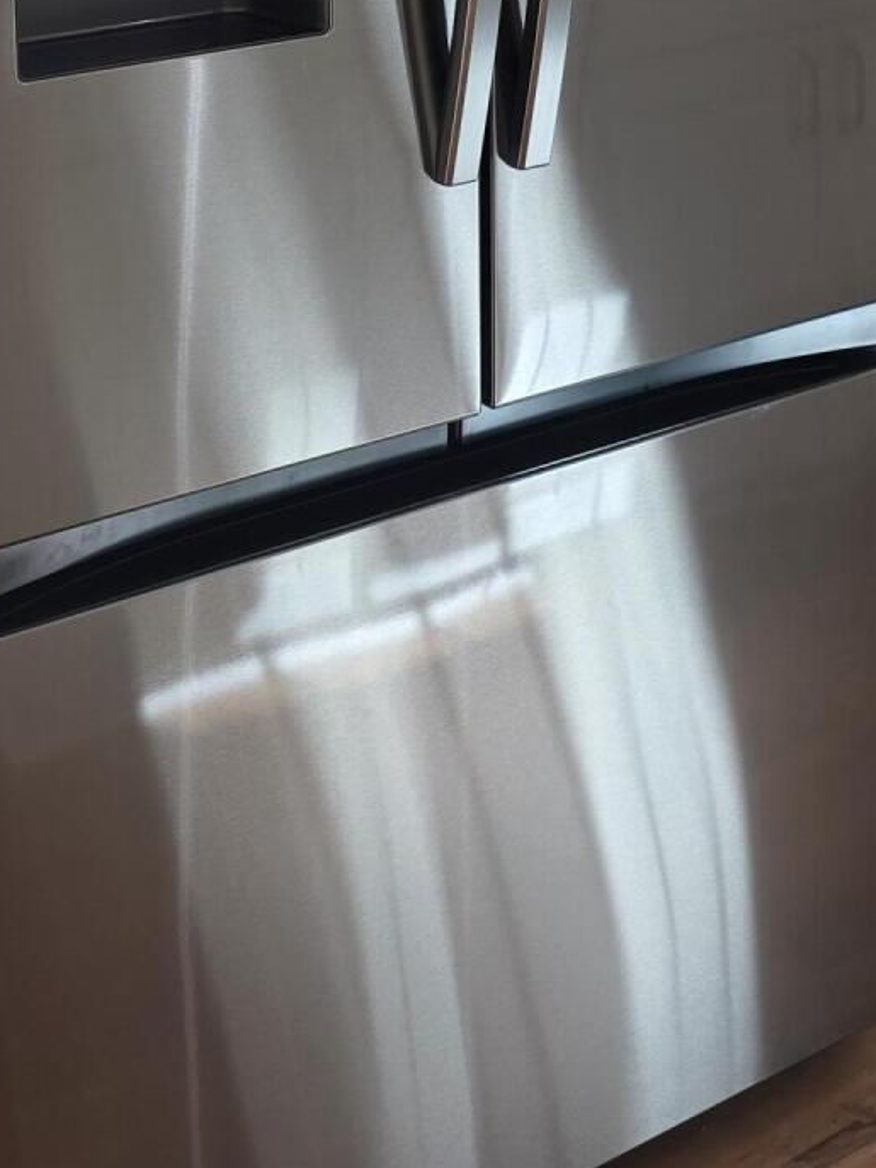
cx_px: 277
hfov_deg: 21.8
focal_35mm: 67
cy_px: -66
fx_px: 2261
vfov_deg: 27.0
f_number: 1.7
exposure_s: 1/120
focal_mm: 6.3
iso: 40
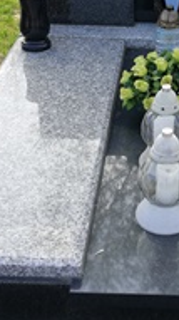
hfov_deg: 16.7
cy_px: 56
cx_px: 159
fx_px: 601
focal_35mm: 71
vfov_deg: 29.0
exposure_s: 1/255
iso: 50
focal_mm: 3.81
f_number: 2.2
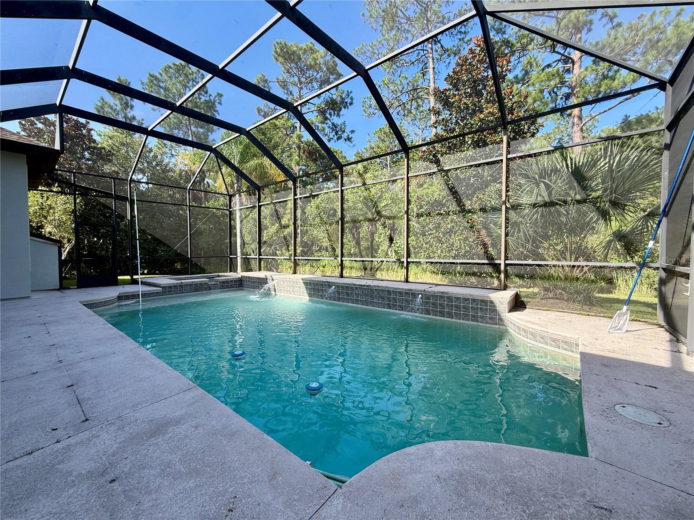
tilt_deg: -1.8
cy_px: 260
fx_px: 281
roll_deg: -0.1
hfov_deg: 102.1
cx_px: 347
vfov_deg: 85.7
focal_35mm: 14
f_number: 2.2
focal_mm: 2.22
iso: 50
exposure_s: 1/323
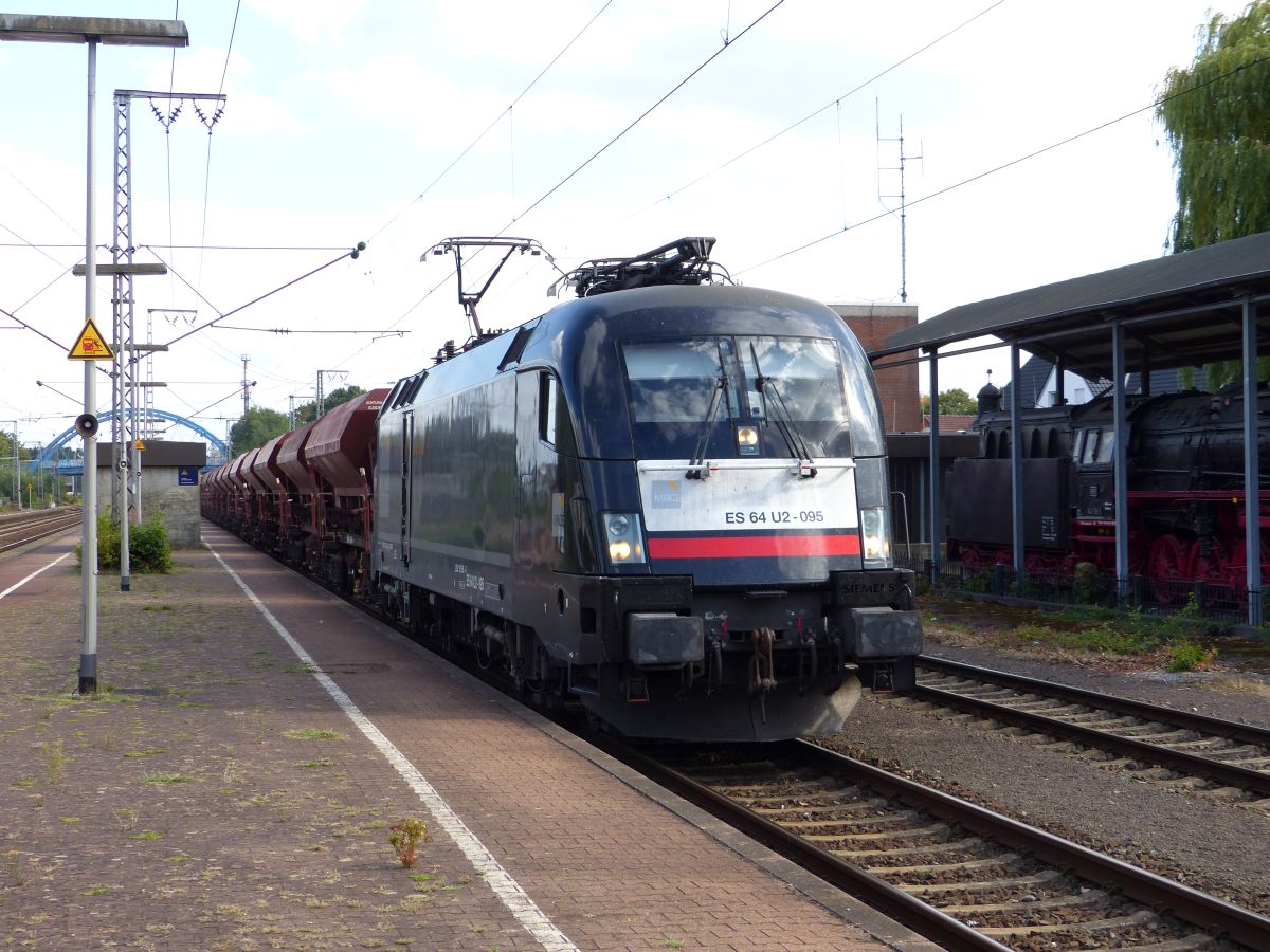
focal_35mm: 59
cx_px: 635
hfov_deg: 32.7
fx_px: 2165
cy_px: 476
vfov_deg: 24.8
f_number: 2.8
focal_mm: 10.5
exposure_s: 1/640
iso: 100
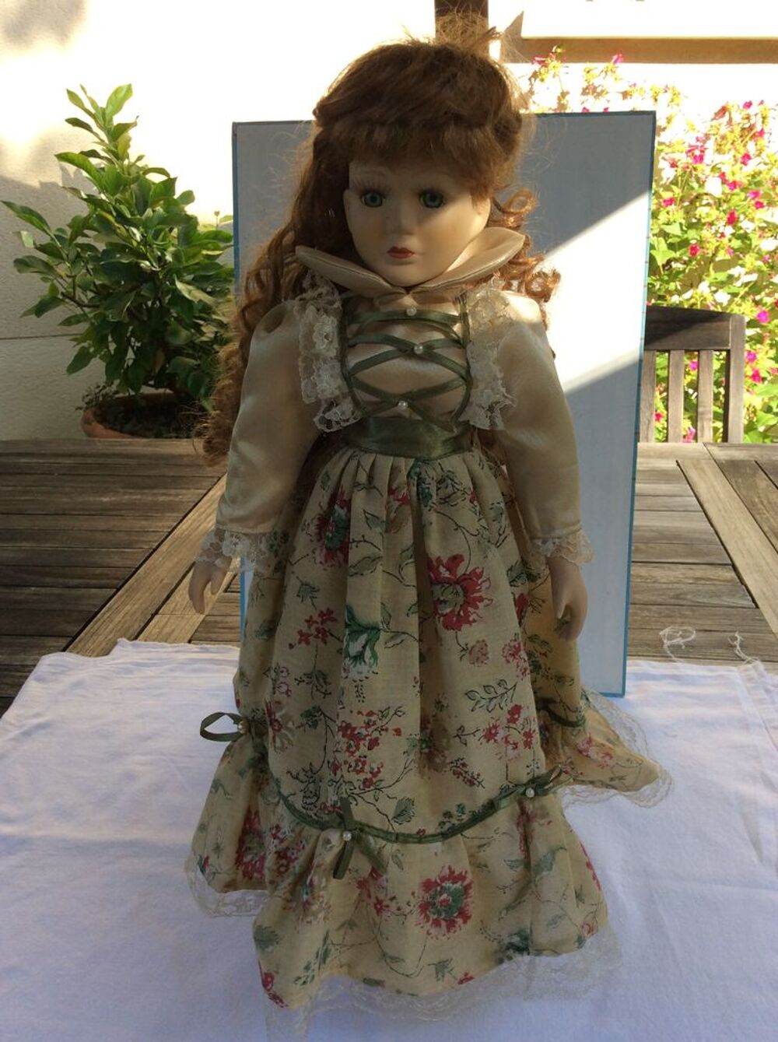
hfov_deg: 44.1
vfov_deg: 56.9
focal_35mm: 32
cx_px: 389
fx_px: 962
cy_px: 521
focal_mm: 3.3
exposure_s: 1/321
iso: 32
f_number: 2.4
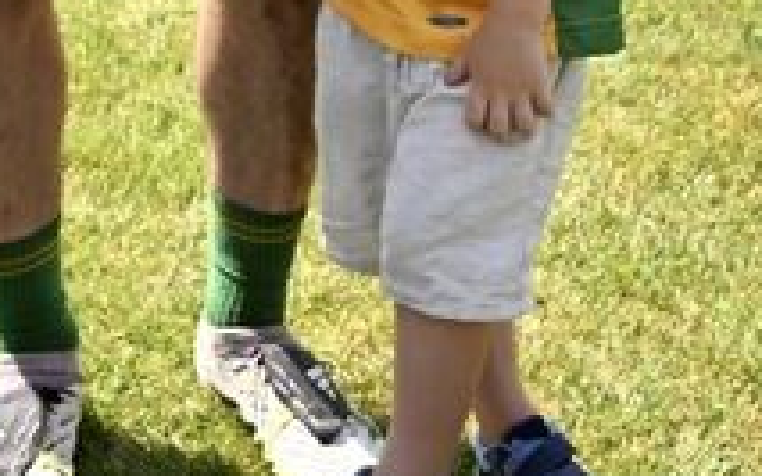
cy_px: -787
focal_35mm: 138
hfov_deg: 14.8
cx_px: -61
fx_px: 2865
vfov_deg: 8.4
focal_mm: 24
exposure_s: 1/320
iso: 110
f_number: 5
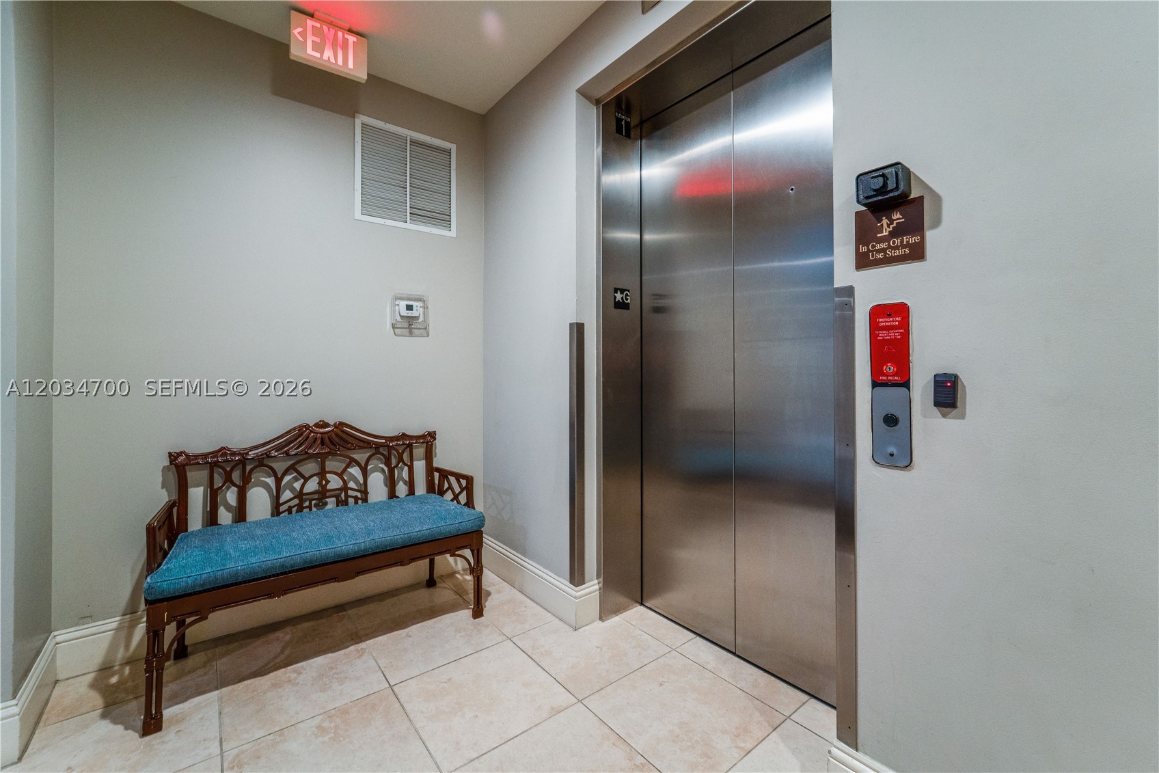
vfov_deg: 81.2
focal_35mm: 14
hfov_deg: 104.2
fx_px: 451
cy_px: 386
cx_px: 580
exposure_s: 1/13
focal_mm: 14
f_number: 6.3
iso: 1000
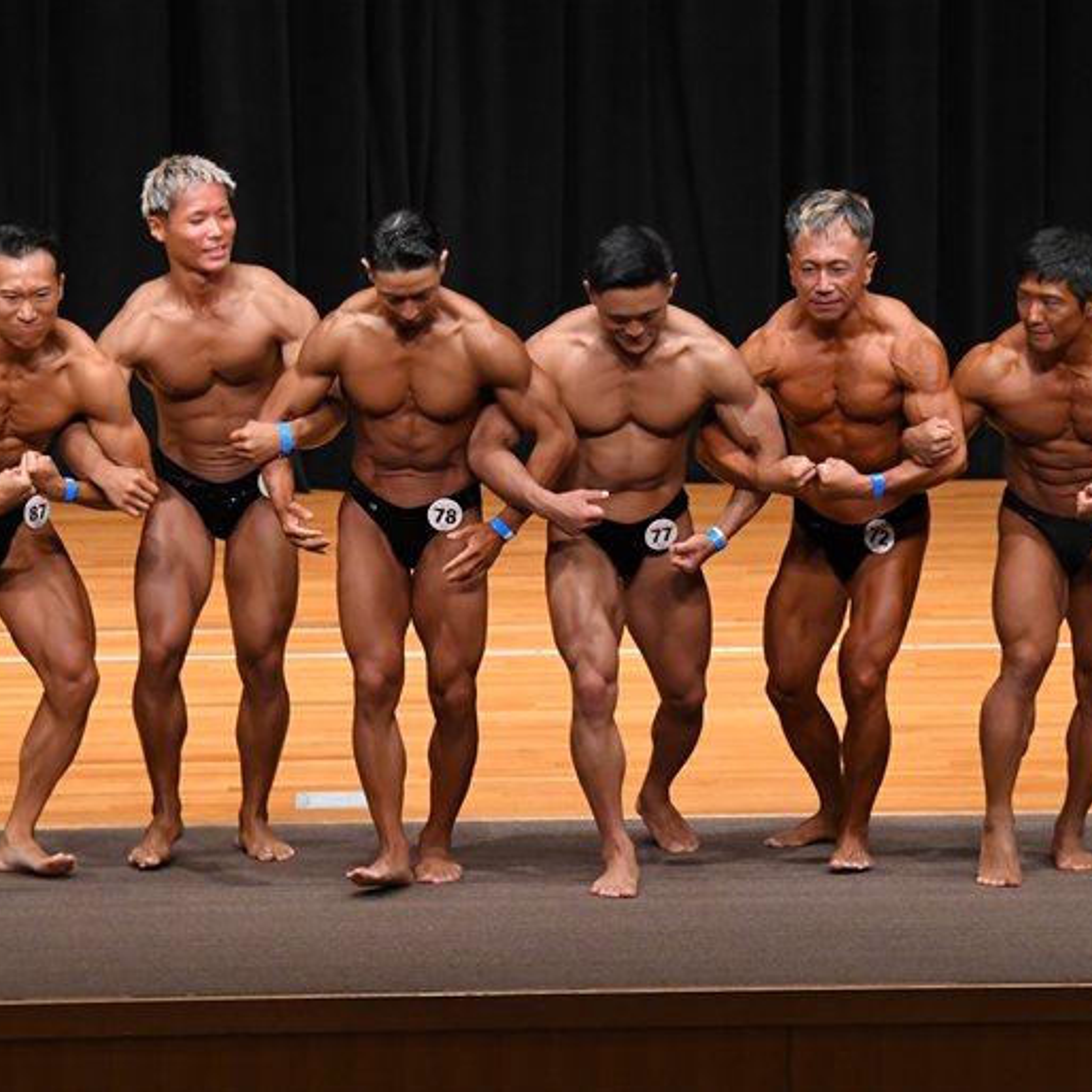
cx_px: 586
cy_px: 545
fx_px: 8566
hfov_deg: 7.3
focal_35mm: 240
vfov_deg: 7.3
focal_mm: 125
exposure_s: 1/400
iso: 4000
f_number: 5.6
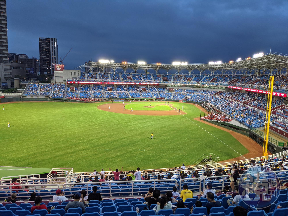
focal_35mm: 27
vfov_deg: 51.4
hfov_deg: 65.3
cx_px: 144
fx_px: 225
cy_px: 108
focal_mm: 4.38
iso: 145
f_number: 1.73
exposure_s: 1/120
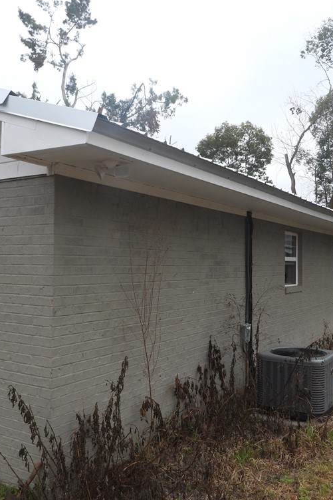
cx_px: 171
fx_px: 472
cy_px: 245
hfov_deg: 38.9
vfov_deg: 55.8
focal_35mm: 34
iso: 100
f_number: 2.8
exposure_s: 1/640
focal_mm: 4.3
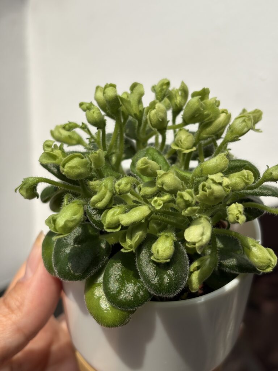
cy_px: 186
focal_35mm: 52
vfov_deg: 36.8
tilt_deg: -23.3
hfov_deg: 28.0
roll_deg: -2.4
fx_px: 557
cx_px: 139
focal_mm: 5.96
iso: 32
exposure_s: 1/2994
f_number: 1.6
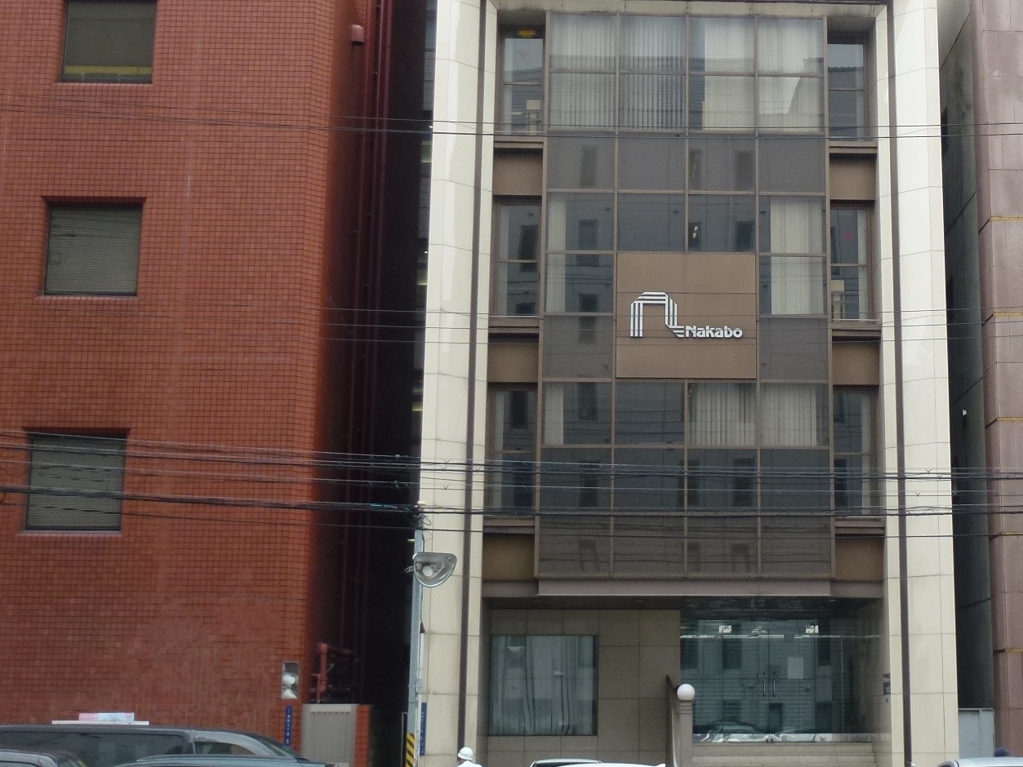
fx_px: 1980
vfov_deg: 21.8
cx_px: 728
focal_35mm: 67
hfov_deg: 28.7
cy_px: 199
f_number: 3.9
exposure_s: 1/80
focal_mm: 7.4
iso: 160
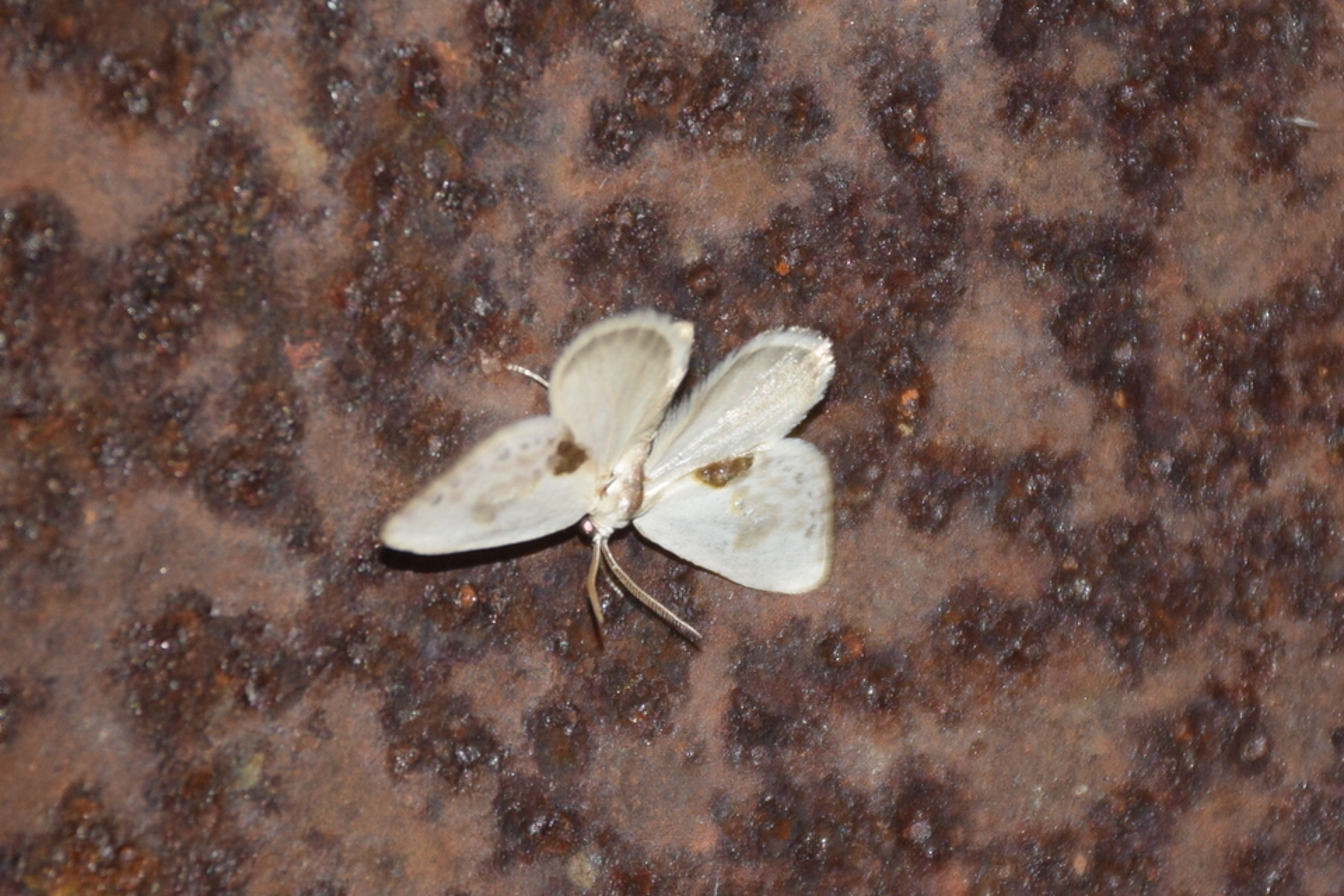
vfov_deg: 6.5
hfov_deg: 9.8
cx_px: 672
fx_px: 7839
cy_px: 448
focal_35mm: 210
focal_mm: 140
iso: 320
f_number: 7.1
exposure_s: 1/60
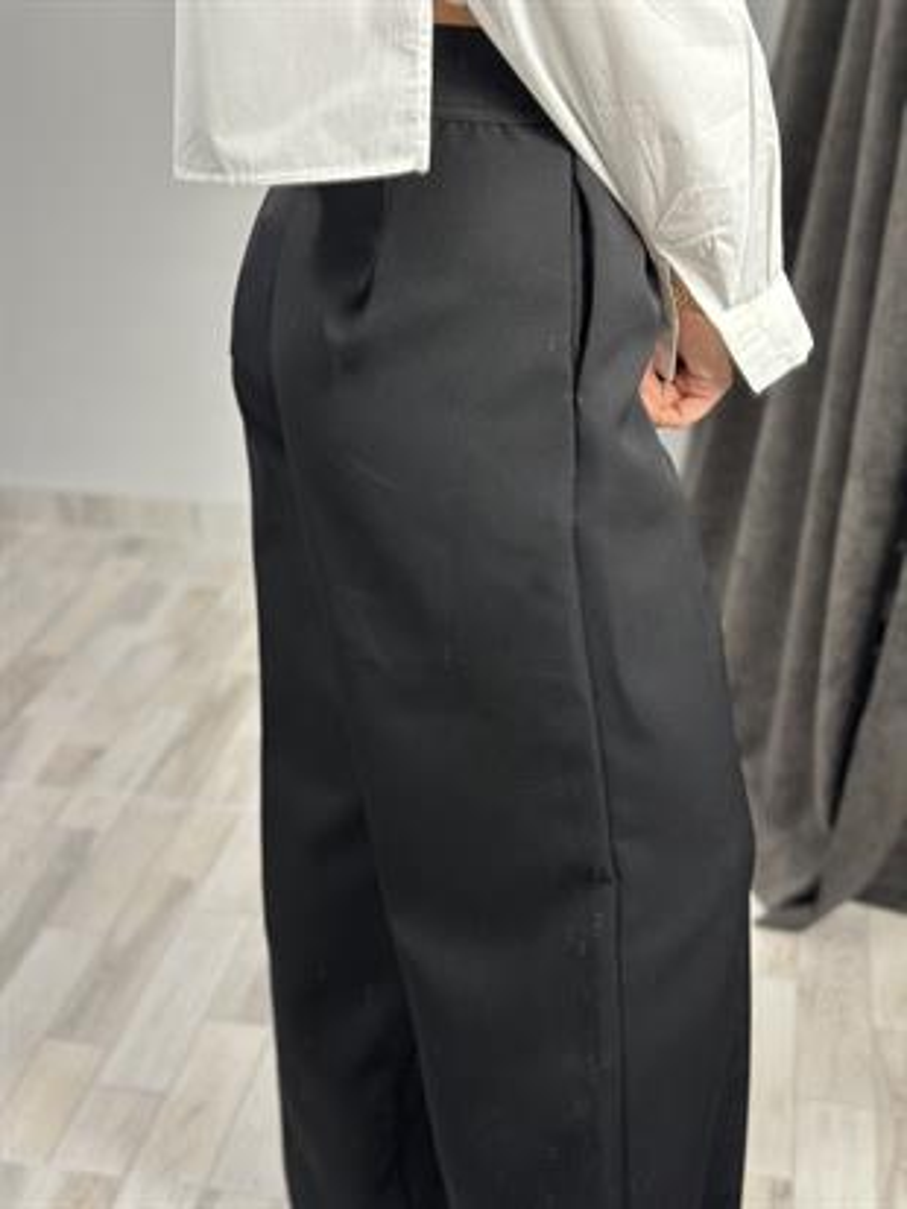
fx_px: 1676
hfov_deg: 30.3
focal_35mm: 48
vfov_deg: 39.6
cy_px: 604
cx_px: 454
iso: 200
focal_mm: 6.86
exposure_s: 1/100
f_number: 1.78
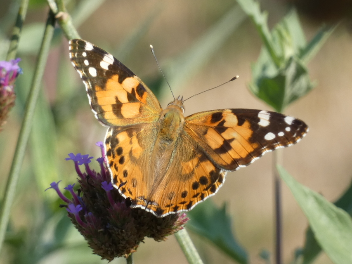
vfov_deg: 3.5
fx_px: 4353
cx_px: 176
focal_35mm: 428
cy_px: 132
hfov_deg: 4.6
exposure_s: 1/125
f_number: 5.6
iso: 80
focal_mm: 76.7
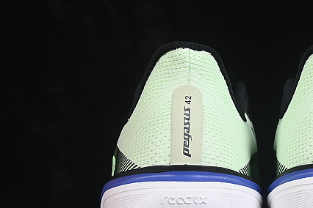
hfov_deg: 10.8
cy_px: 101
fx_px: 1652
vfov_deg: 7.2
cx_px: 261
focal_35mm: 190
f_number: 8
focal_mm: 50
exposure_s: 1/80
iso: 160
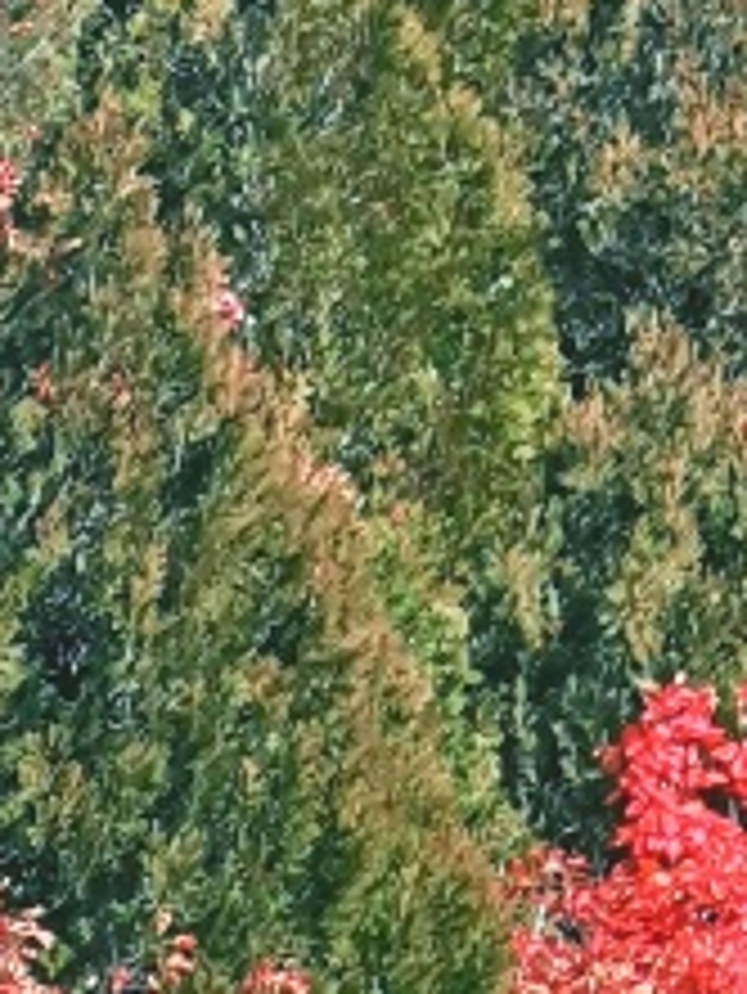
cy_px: -841
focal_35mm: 732
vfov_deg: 2.7
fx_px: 21041
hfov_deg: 2.0
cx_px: 1220
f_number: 3.4
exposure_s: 1/423
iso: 50
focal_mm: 14.46
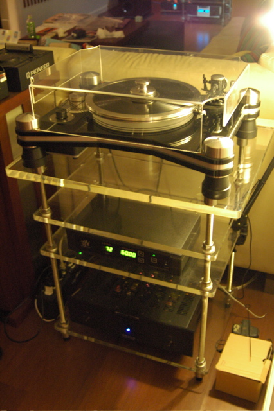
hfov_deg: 31.9
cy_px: 206
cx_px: 137
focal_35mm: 42
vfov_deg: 46.4
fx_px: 480
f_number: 3.3
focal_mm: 28
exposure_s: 1/4
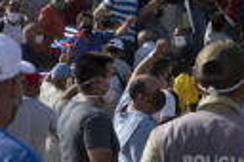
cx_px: 198
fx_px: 1482
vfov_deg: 6.2
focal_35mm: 219
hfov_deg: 9.4
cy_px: -78
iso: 100
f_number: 6.3
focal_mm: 55
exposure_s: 1/640
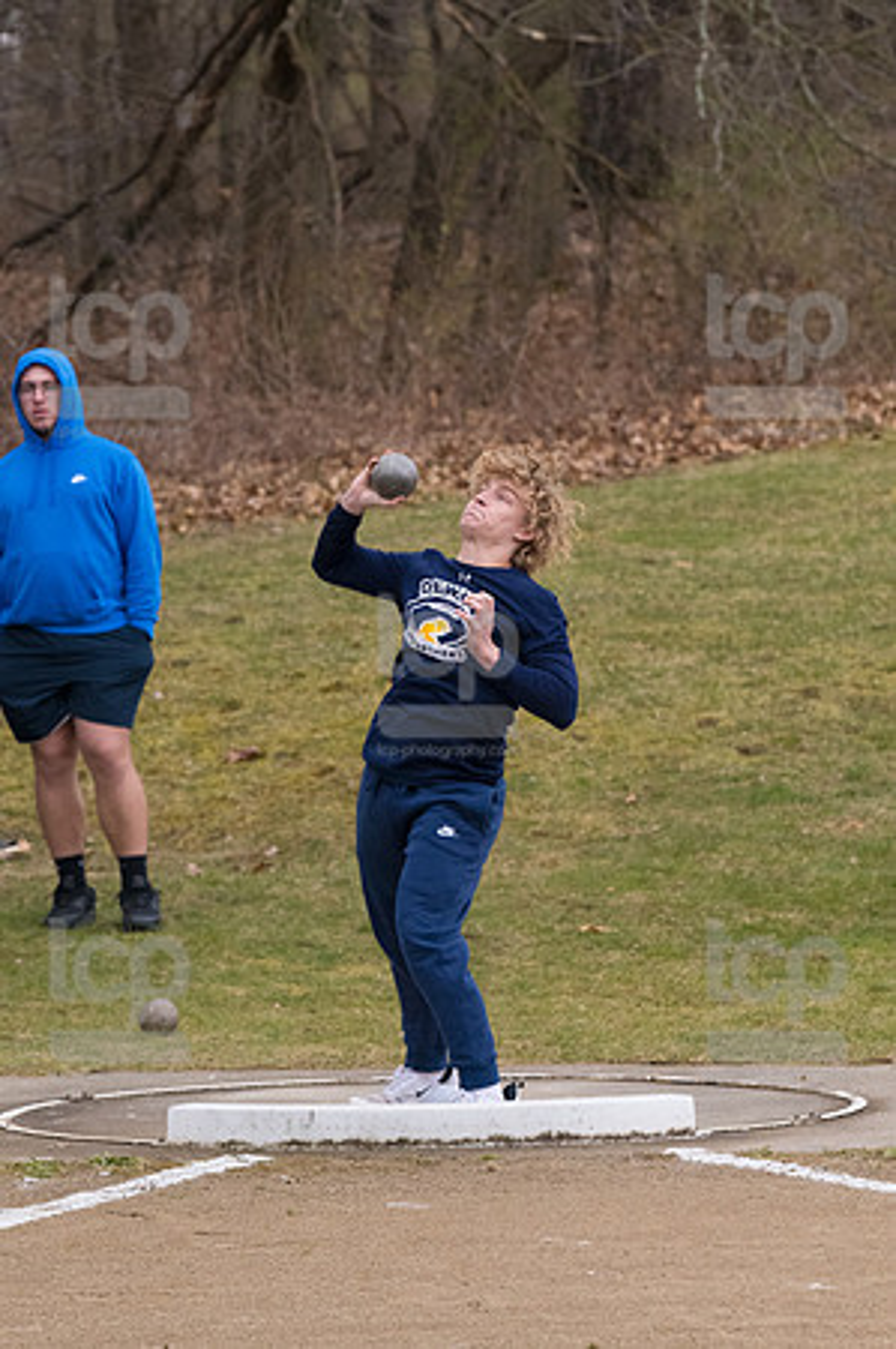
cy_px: 674
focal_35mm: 240
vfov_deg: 8.6
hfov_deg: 5.7
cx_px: 448
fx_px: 8980
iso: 2000
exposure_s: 1/2000
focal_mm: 160
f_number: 5
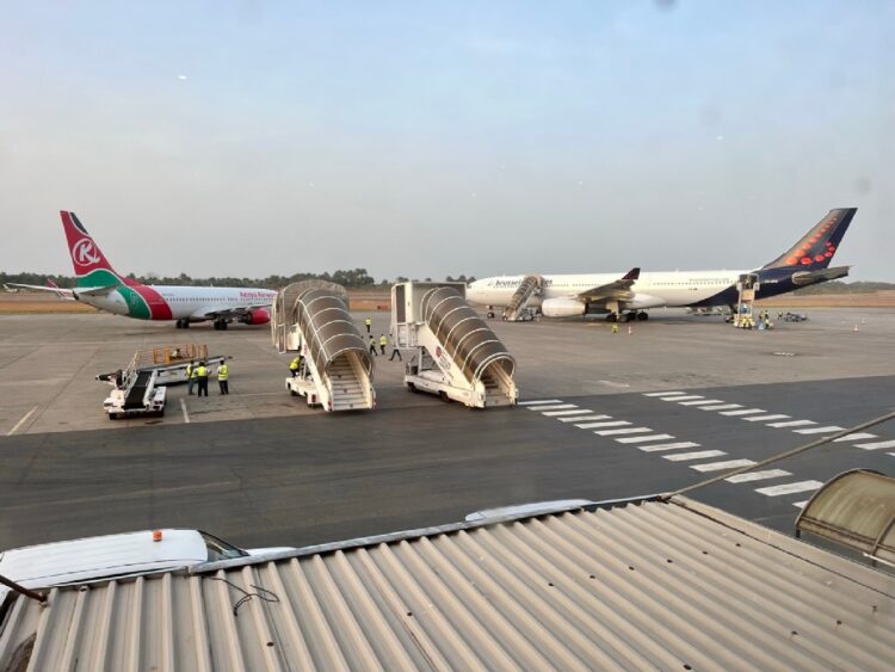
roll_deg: -0.3
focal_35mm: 26
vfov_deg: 53.1
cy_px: 336
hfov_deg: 67.3
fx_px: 672
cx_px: 448
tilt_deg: -4.9
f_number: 1.5
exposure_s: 1/808
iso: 50
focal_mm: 5.7
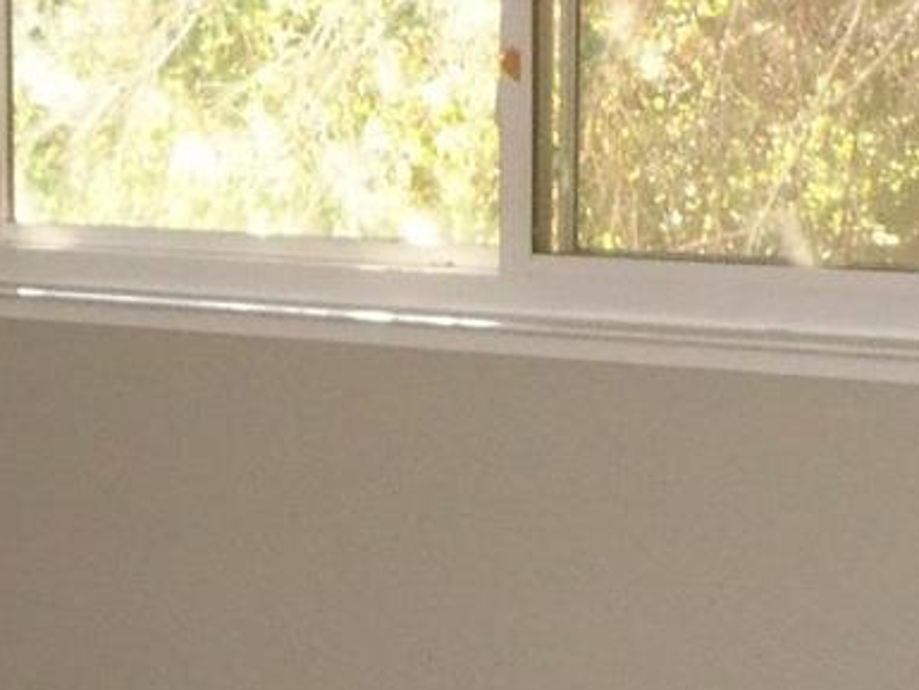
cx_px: -446
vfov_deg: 13.6
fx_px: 2895
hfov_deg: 16.5
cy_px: 289
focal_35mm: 109
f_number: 3.3
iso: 200
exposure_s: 1/60
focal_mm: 5.1
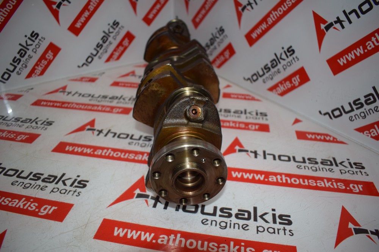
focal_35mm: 27
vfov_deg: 47.9
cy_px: 126
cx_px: 190
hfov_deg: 67.4
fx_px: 284
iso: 500
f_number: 3.5
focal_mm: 18
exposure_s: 1/200
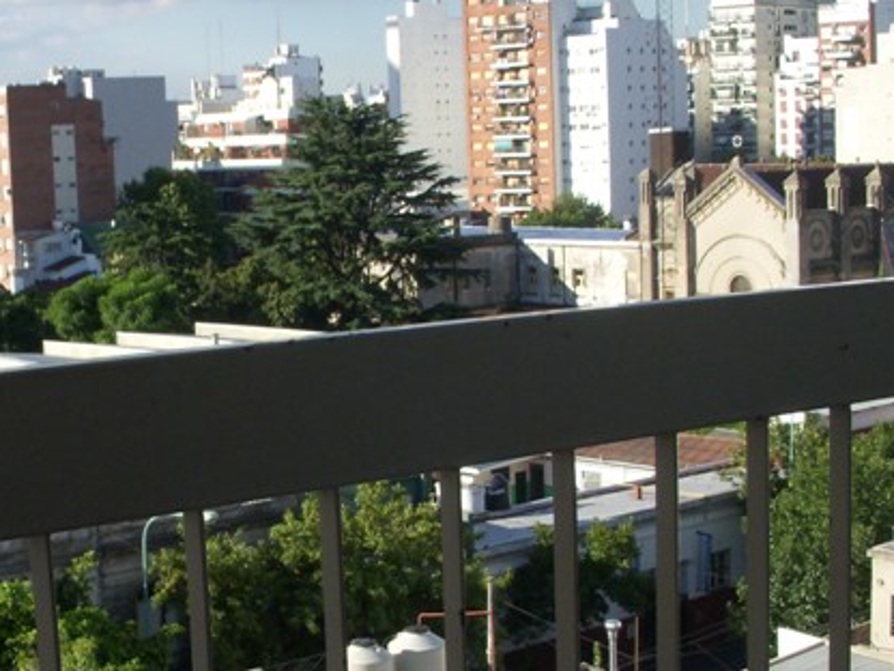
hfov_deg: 26.4
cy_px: 456
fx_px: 1885
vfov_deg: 20.1
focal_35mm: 73
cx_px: 236
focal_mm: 6.3
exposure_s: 1/640
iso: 100
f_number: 3.3
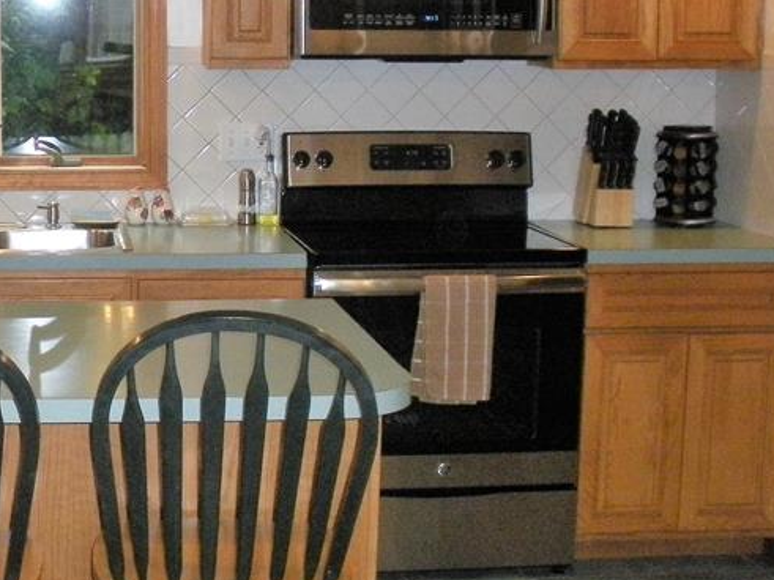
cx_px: -16
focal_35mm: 73
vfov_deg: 20.0
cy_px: 148
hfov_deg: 25.3
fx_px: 1632
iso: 400
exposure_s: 1/60
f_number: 3.5
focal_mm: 6.3
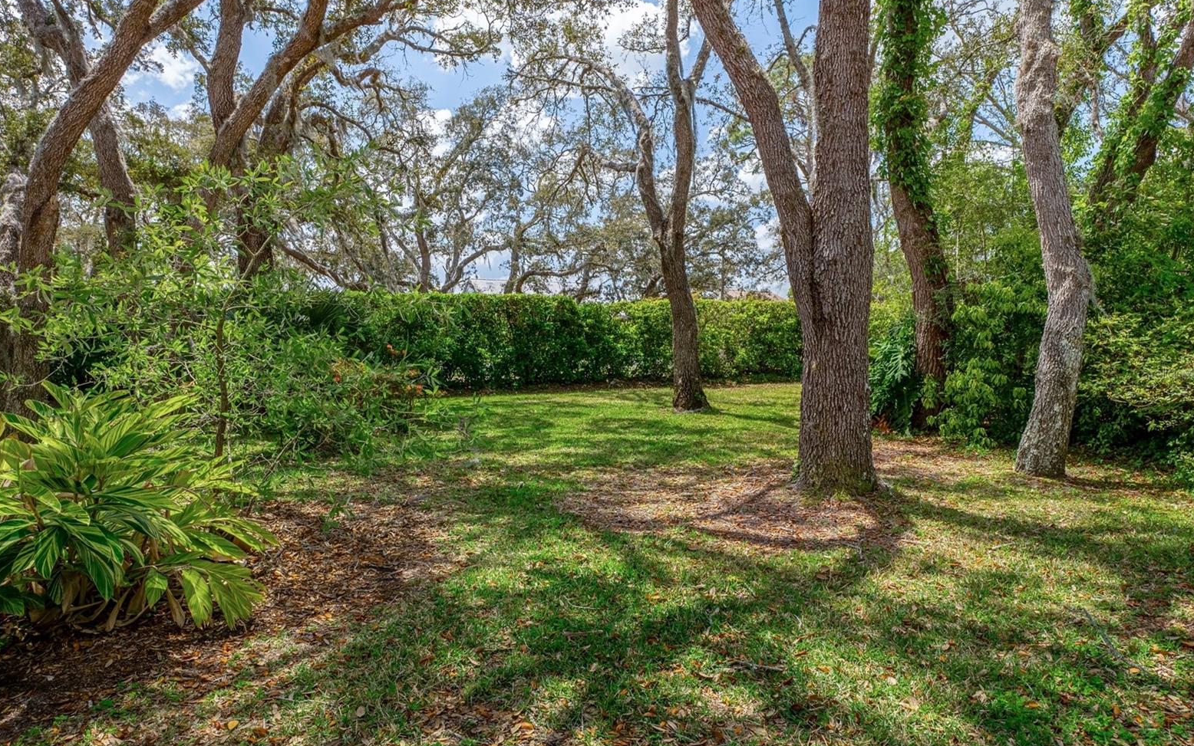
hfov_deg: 79.6
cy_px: 373
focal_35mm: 22
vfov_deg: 55.1
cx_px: 596
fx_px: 716
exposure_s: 1/500
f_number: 8
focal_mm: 14
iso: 250
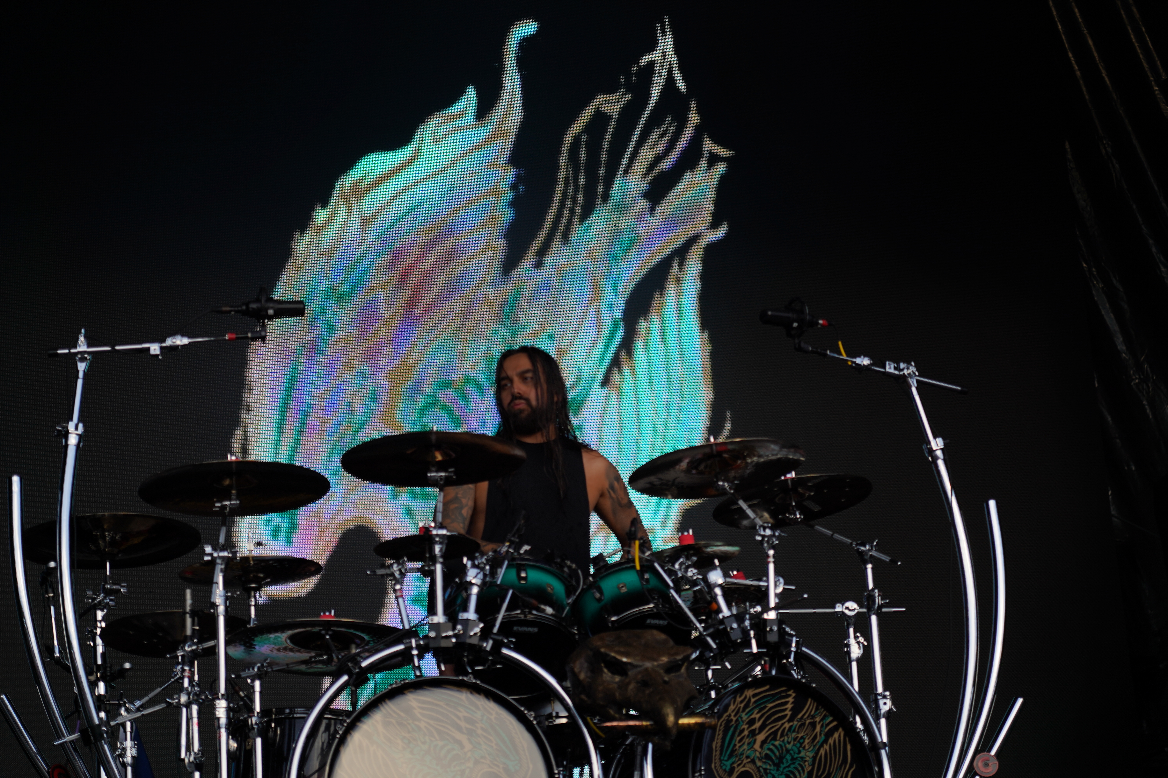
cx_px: 584
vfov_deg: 13.0
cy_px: 389
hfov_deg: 19.5
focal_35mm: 105
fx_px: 3406
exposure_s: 1/125
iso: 100
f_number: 4
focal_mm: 105
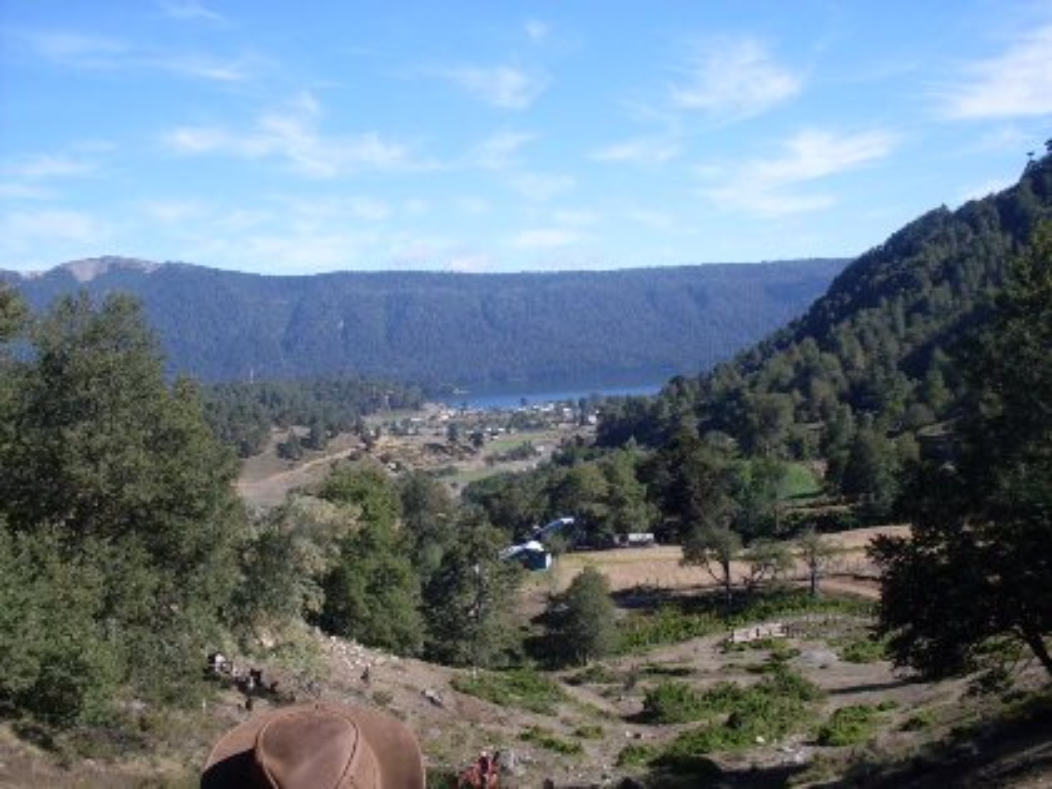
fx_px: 1155
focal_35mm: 38
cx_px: 526
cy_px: 394
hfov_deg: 49.0
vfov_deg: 37.7
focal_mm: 6.3
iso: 80
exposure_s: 1/125
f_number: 8.4
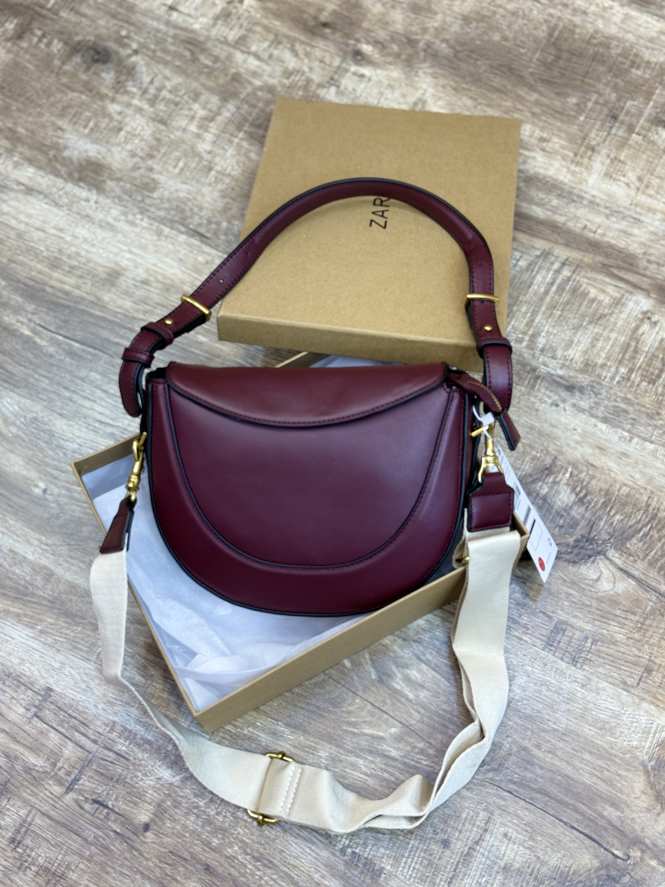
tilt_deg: -68.0
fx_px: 1229
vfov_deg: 39.7
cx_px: 332
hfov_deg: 30.3
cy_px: 444
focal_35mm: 48
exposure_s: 1/100
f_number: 1.78
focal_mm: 6.76
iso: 64
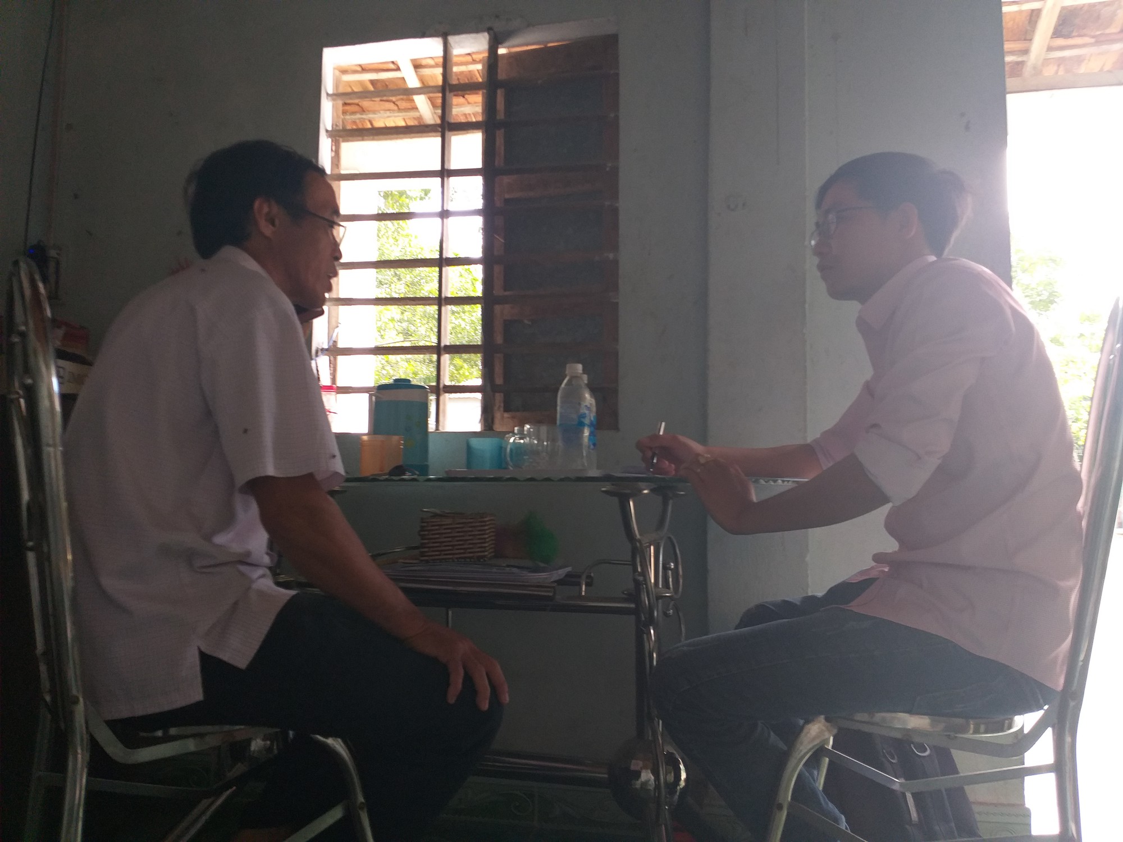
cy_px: 421
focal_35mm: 26
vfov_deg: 53.1
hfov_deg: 67.3
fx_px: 843
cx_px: 562
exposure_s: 1/100
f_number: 1.7
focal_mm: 3.93
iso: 64
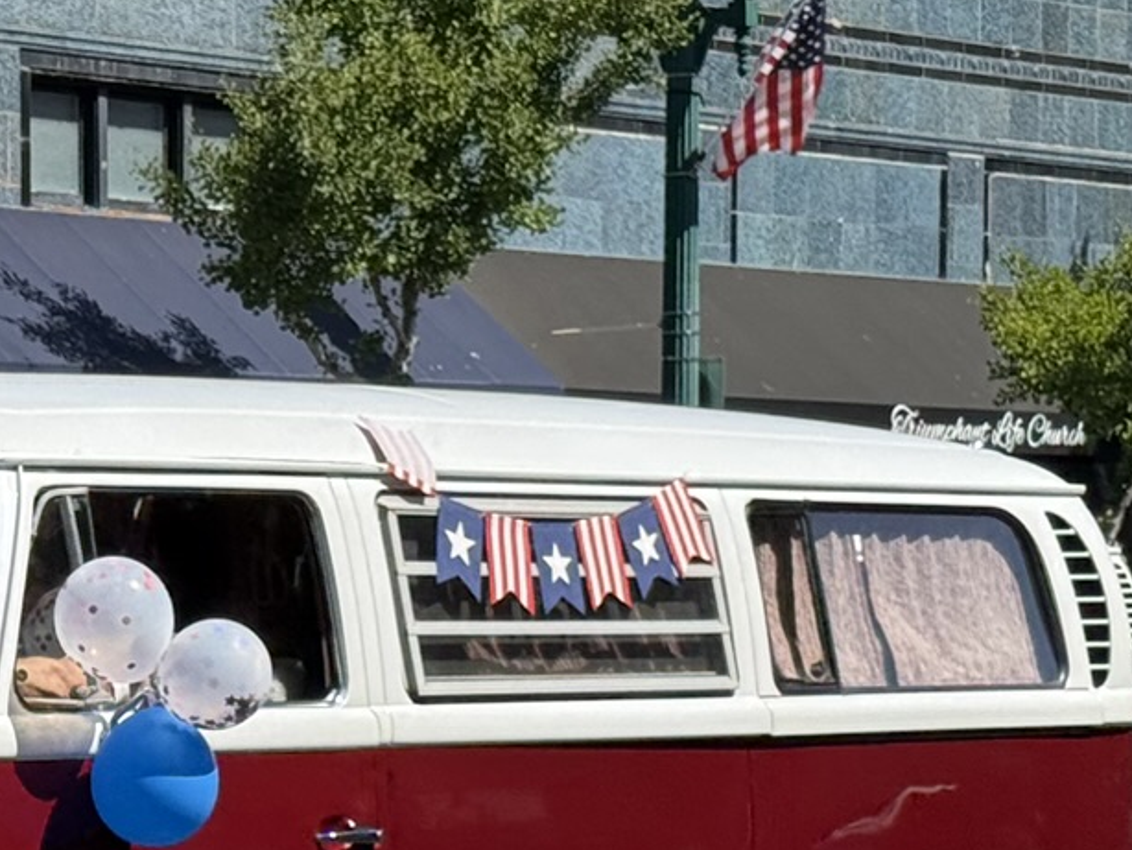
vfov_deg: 9.3
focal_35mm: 160
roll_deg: -0.2
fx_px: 5234
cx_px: 52
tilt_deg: -1.6
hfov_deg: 12.2
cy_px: 726
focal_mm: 6.76
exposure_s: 1/3378
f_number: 1.78
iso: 64
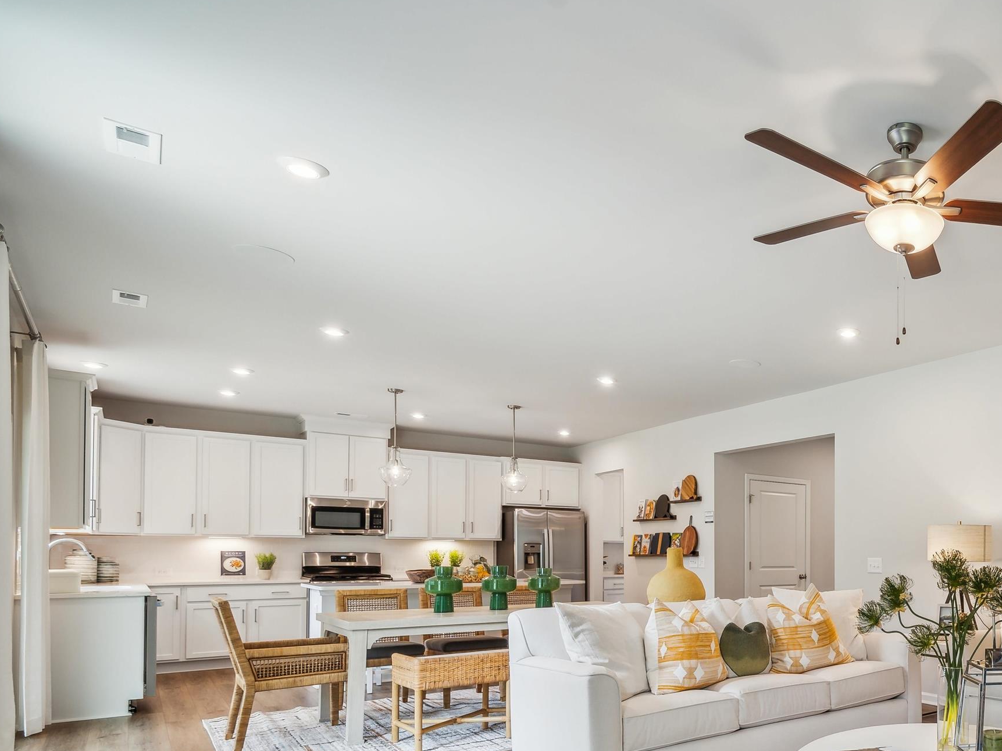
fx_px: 695
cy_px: 578
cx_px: 887
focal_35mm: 24
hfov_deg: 61.3
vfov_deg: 53.8
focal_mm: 14
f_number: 7.1
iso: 160
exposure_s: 1/20
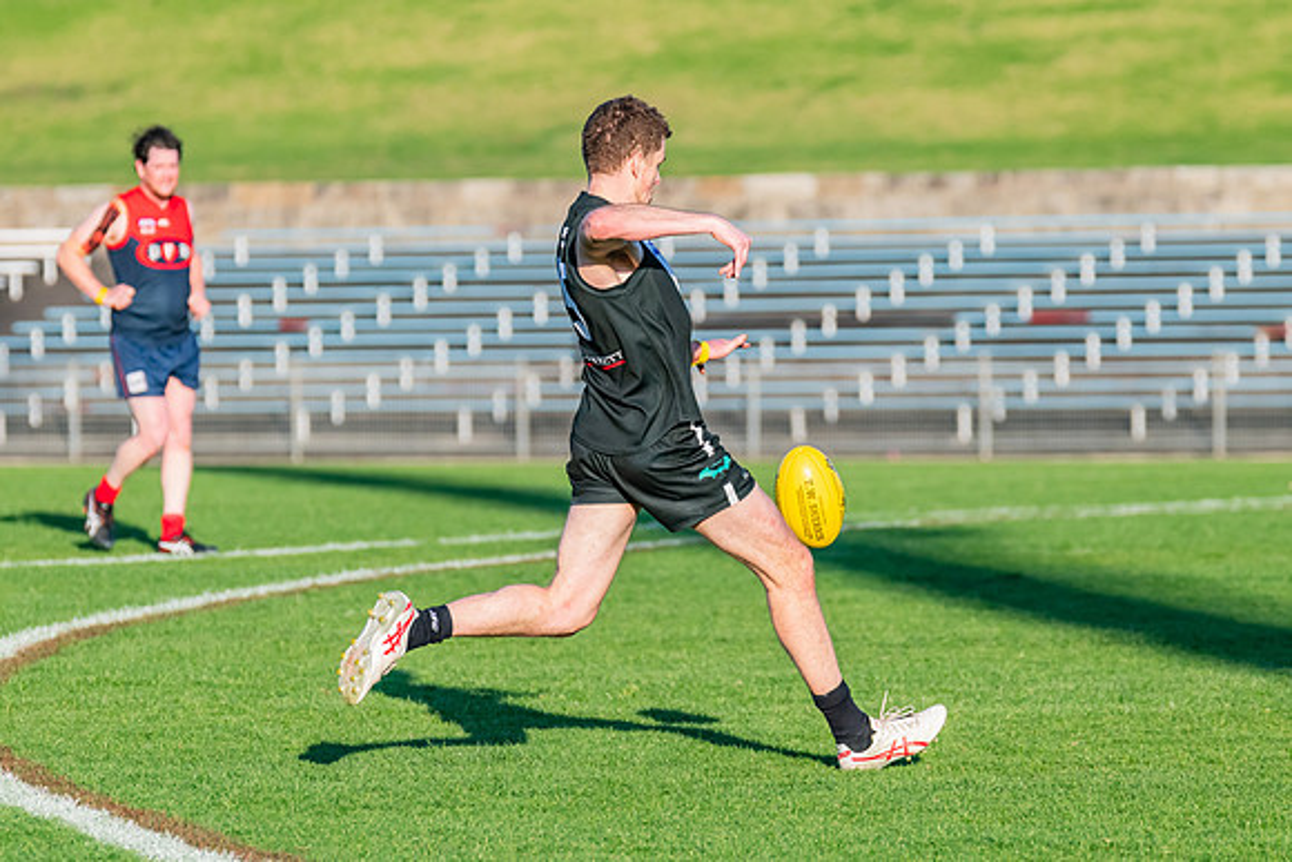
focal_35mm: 389
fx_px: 13969
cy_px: 387
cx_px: 626
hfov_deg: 5.3
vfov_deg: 3.5
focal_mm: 310
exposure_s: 1/1600
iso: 800
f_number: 8
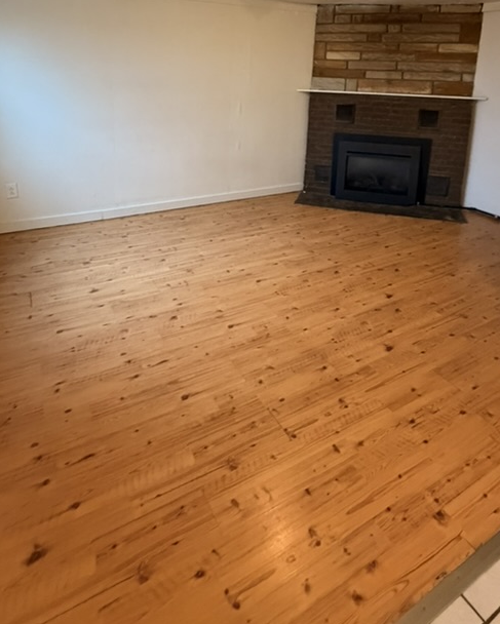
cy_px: 160
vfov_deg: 68.2
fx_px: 425
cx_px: 262
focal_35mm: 23
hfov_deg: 60.9
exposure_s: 1/60
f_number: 2.2
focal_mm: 2.22
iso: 640
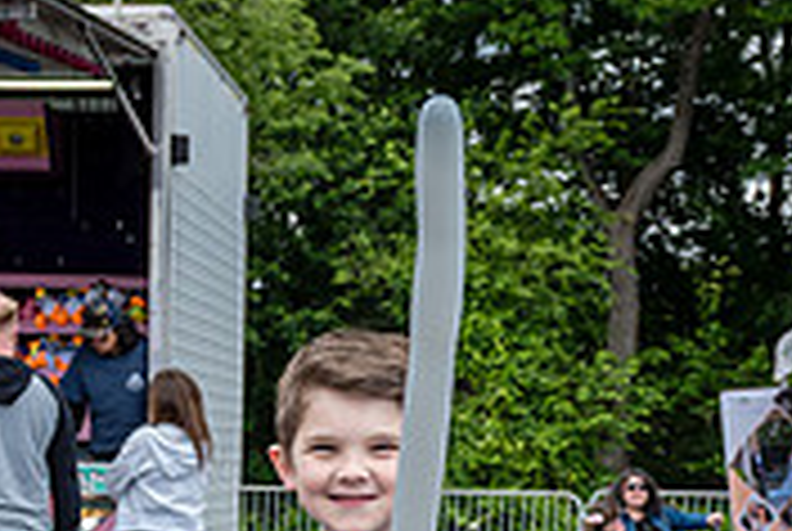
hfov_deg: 24.4
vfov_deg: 15.6
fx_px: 1829
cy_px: 716
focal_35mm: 83
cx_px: 322
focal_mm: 24
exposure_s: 1/800
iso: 400
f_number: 5
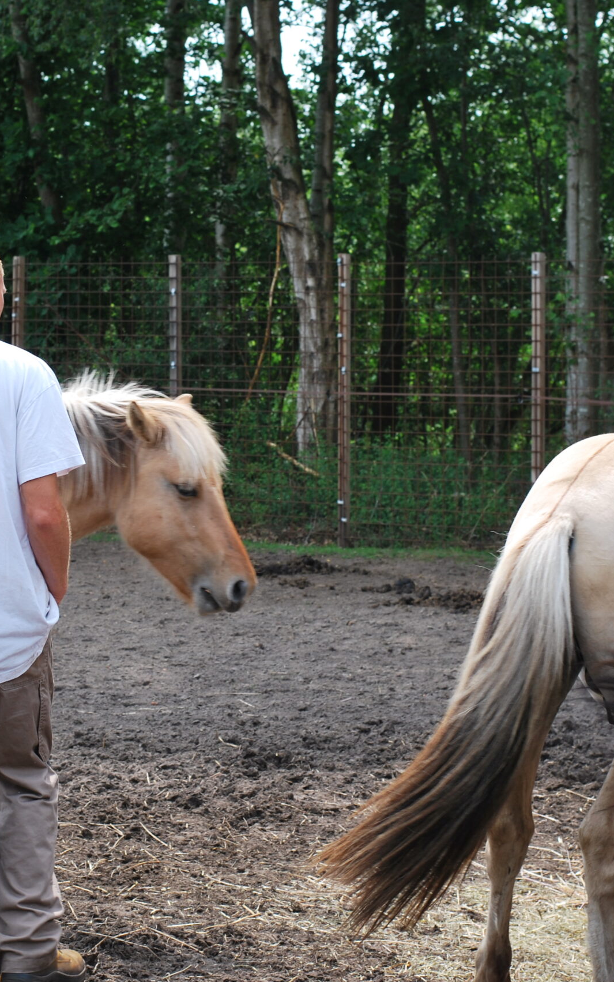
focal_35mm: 115
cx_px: 189
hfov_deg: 11.4
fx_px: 3079
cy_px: 491
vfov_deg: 18.1
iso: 100
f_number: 5.6
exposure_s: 1/125
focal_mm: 50
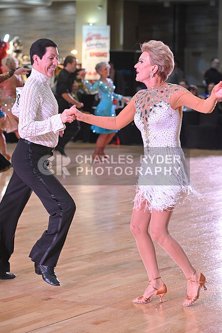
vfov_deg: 20.0
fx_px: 943
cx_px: 111
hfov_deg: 13.4
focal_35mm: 102
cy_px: 166
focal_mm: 102
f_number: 5
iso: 2500
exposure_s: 1/320
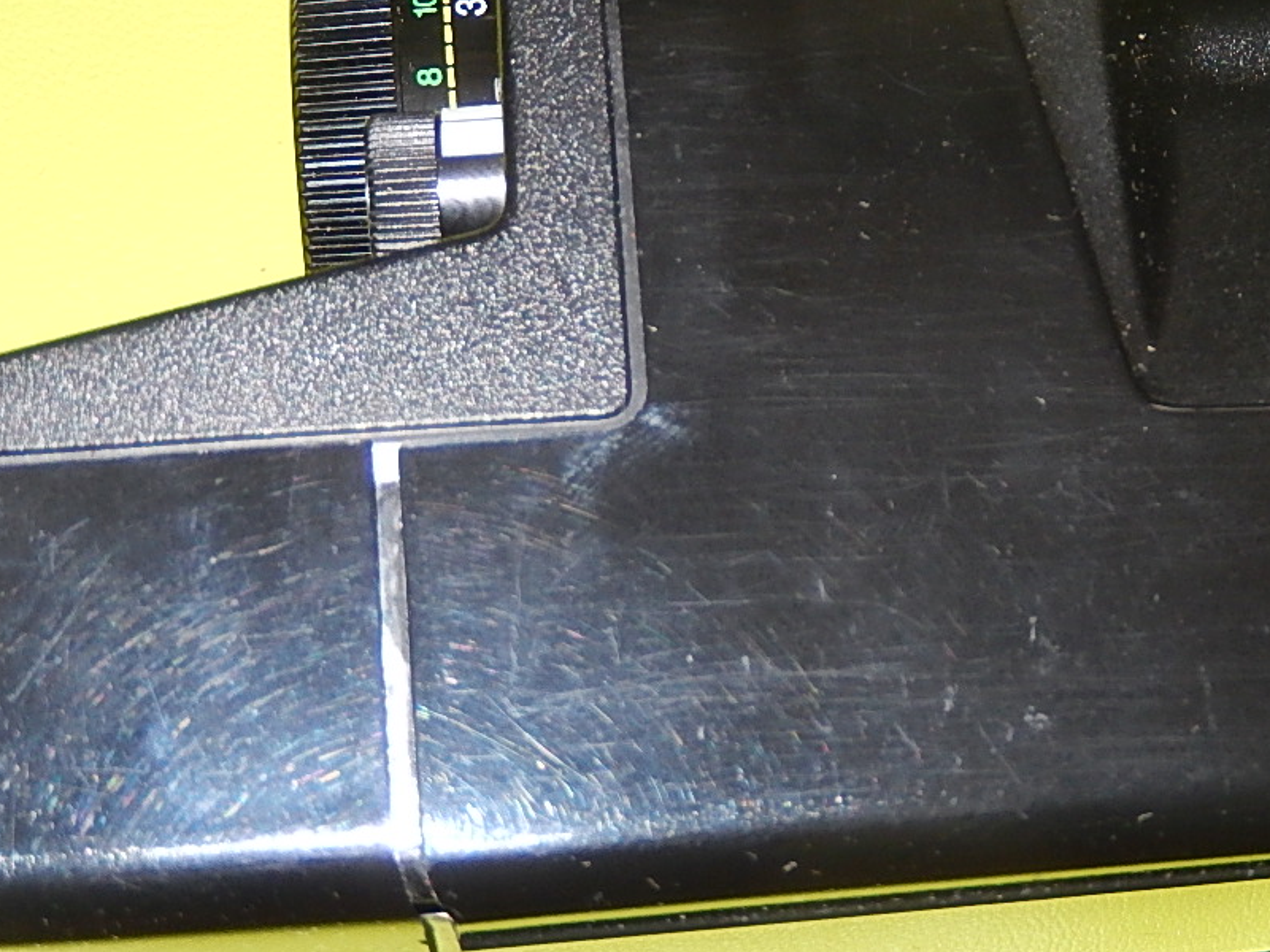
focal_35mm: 82
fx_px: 3008
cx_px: 979
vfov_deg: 18.0
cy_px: 376
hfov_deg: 23.5
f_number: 4.2
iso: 200
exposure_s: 1/30
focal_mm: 7.3
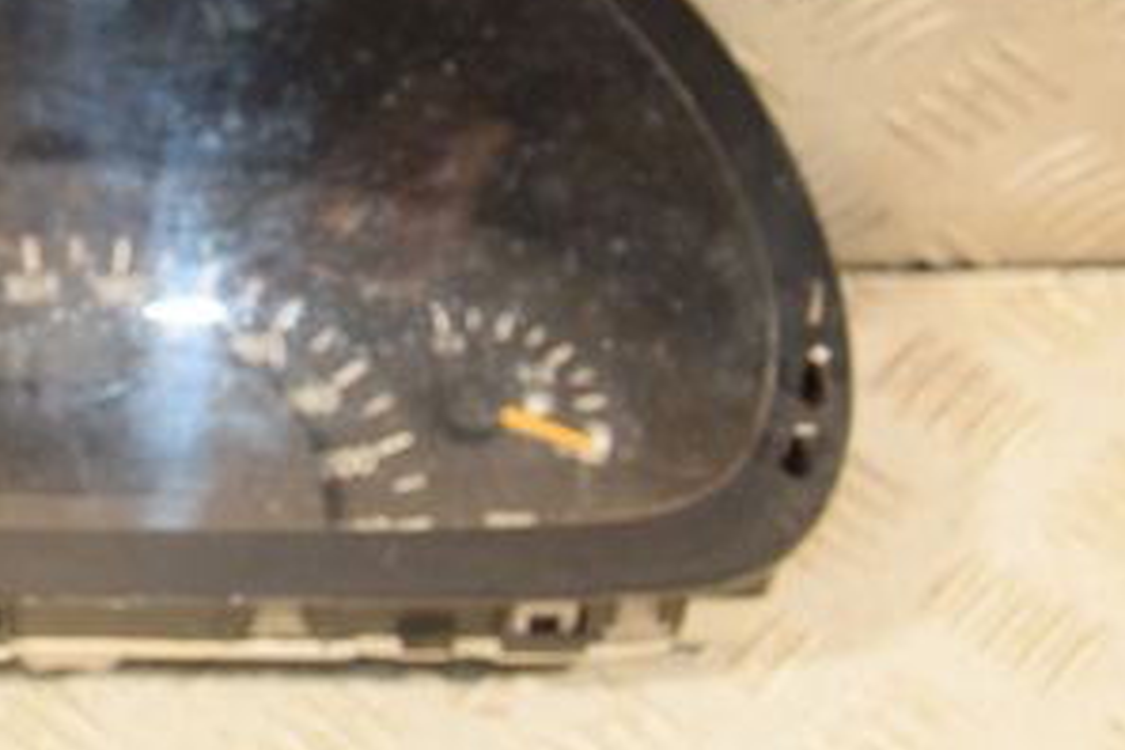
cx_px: 45
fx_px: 3031
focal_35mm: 97
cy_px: 205
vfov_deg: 14.1
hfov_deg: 20.5
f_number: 5
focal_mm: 30
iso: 800
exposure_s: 1/200
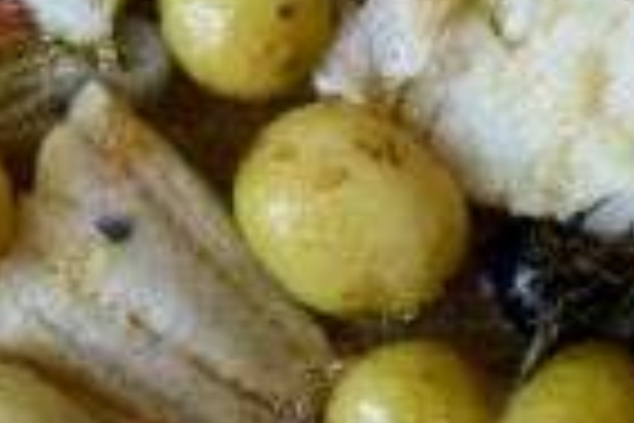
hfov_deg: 13.4
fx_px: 2659
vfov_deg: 9.0
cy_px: -92
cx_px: 27
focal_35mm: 151
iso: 400
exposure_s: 1/40
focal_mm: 7.4
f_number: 3.9
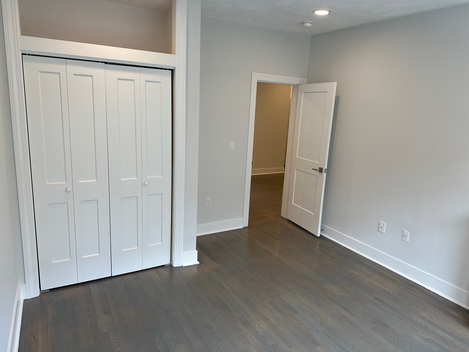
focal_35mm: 24
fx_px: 325
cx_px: 234
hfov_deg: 71.6
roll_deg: -2.6
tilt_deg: -11.1
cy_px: 176
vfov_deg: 56.8
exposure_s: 1/160
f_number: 1.78
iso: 100
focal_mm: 6.86
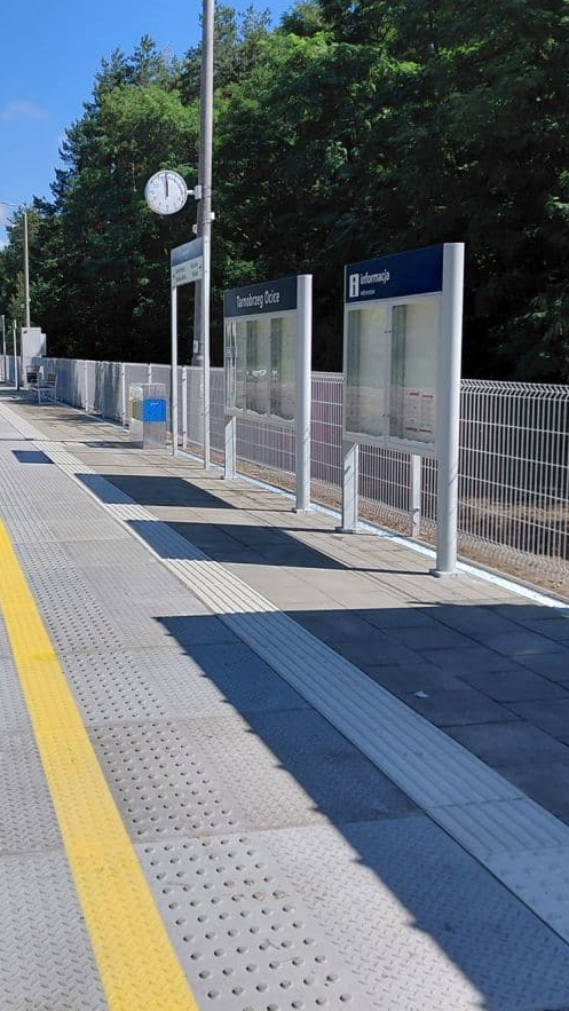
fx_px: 992
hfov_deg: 31.6
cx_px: 159
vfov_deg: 54.0
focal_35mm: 37
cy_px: 500
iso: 50
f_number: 1.8
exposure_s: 1/3762
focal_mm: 4.69
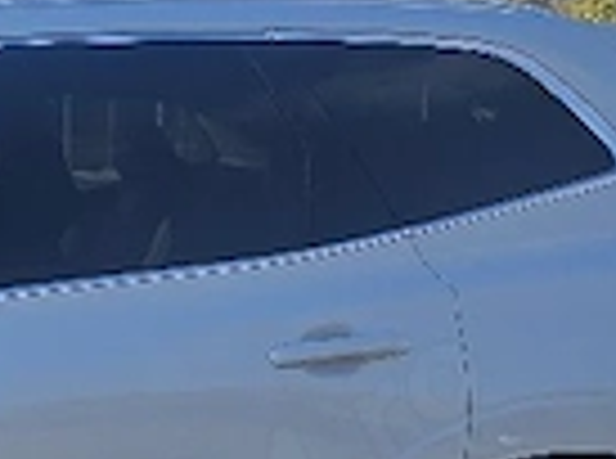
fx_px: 1793
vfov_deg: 14.1
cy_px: 576
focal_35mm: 101
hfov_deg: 17.4
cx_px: -328
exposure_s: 1/400
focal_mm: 6.3
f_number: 1.7
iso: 10
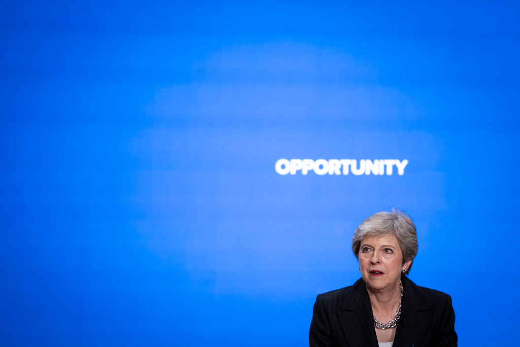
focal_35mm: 600
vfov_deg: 2.3
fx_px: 8667
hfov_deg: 3.4
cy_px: 174
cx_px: 260
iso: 640
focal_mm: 400
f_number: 2.8
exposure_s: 1/160
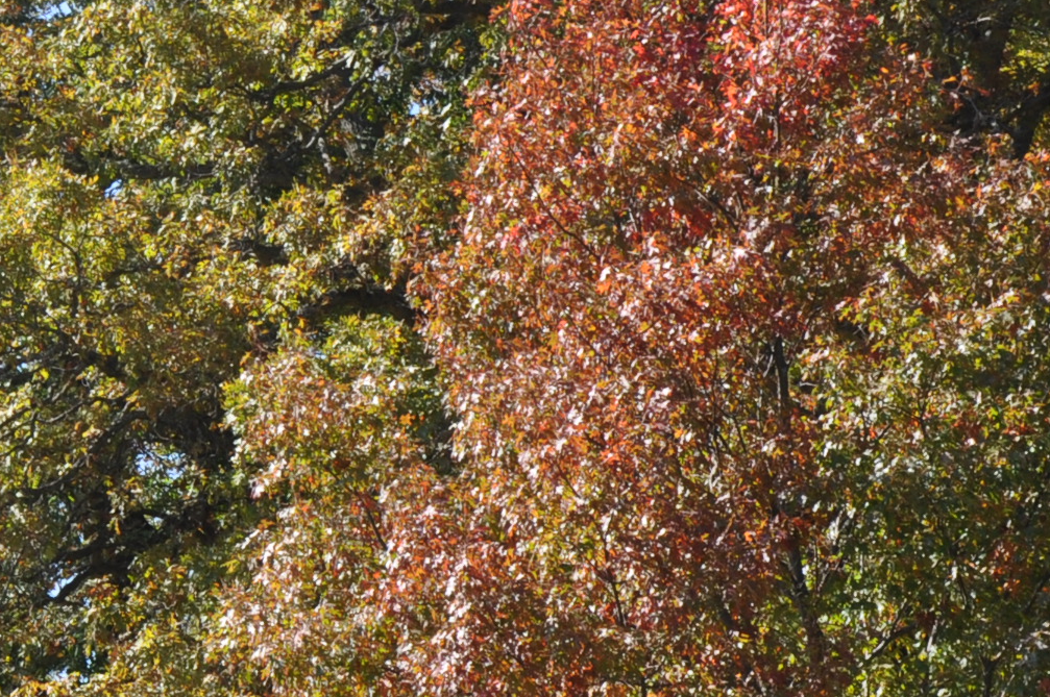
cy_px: 824
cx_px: -466
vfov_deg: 6.3
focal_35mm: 216
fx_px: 6281
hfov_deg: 9.3
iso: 200
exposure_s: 1/250
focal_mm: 45
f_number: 8
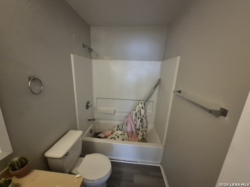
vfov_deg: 89.9
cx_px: 125
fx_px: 94
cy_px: 94
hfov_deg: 106.2
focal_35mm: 13
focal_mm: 1.74
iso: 1600
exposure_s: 1/60
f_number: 2.2
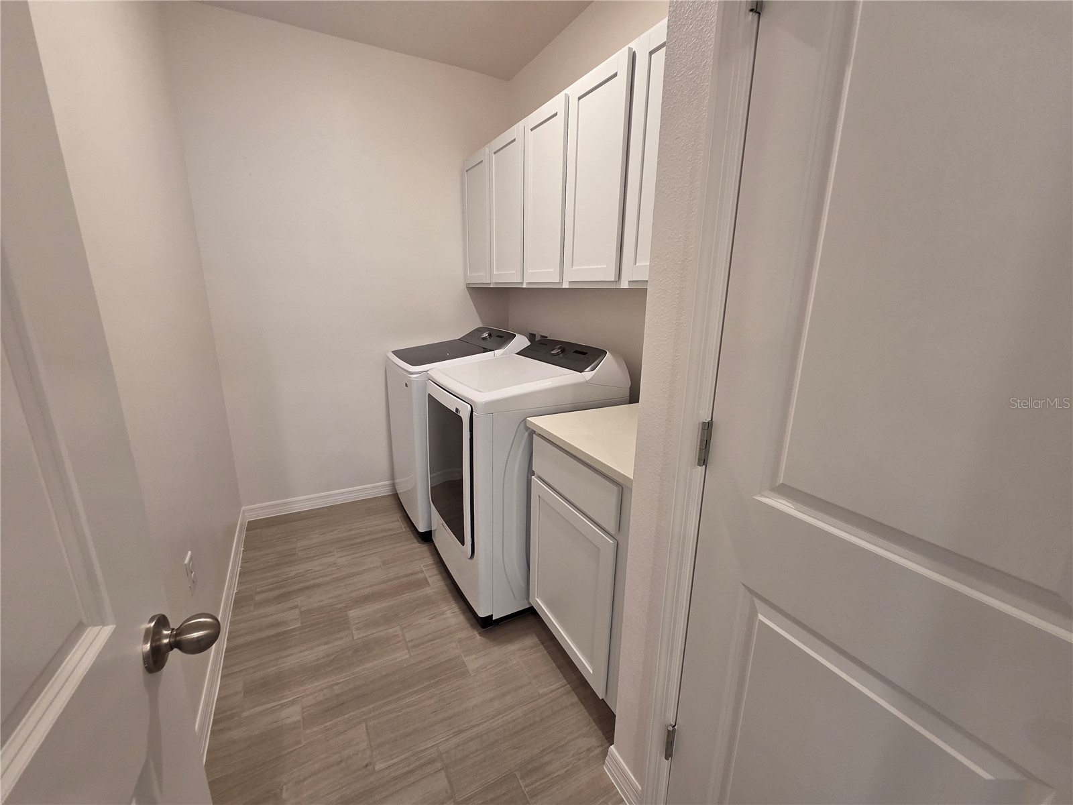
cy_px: 402
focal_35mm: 13
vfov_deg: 89.9
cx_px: 536
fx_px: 403
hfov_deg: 106.2
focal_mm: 2.2
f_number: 2.2
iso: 160
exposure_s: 1/60
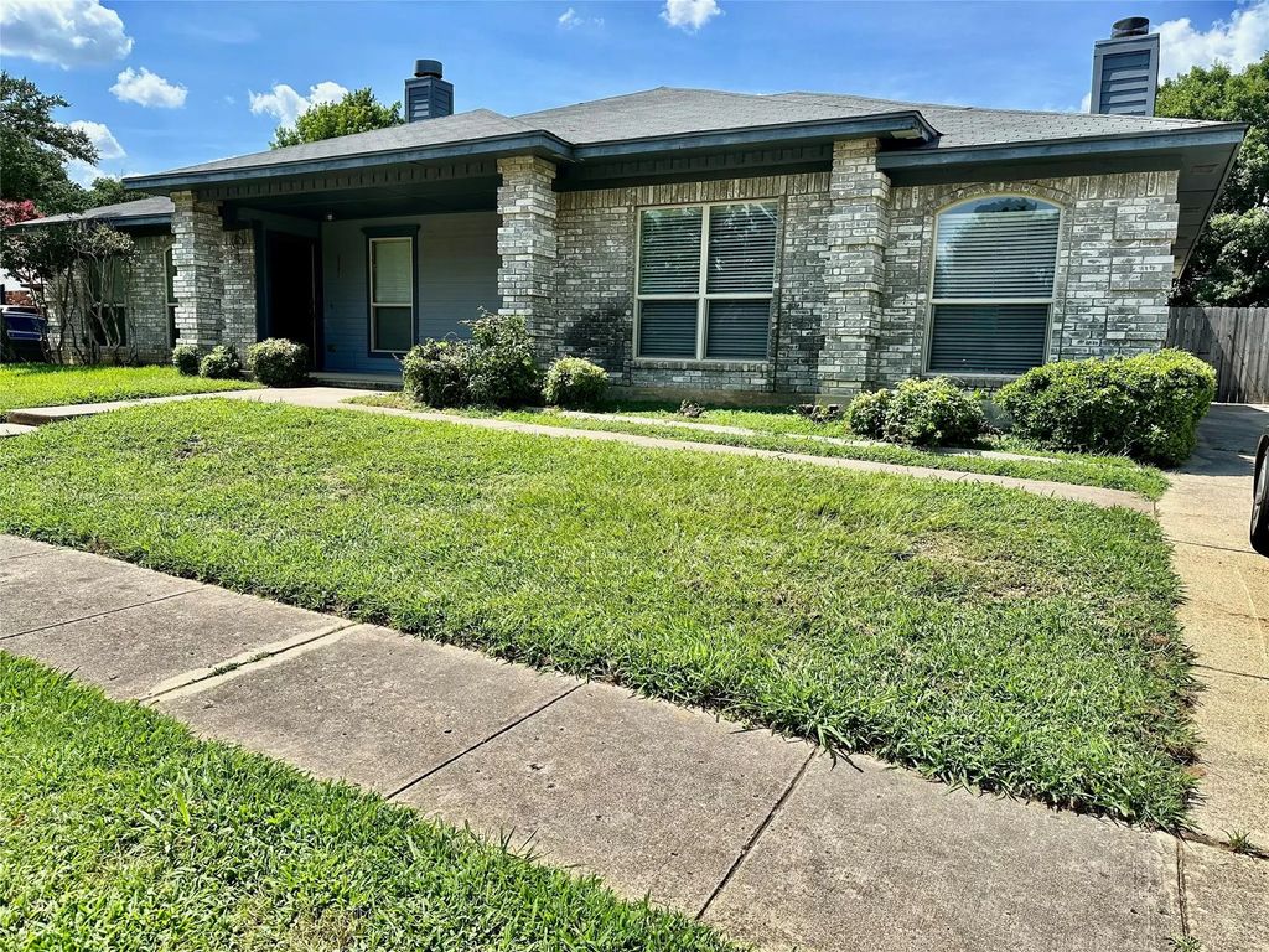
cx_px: 634
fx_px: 880
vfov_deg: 56.8
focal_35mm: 24
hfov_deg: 71.6
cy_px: 476
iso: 80
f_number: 1.78
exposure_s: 1/3247
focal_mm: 6.86
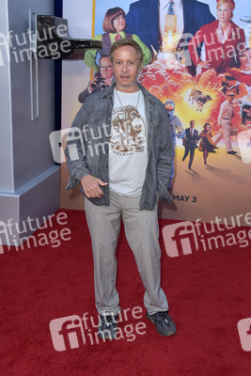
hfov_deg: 35.1
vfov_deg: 50.7
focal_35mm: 38
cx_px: 126
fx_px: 397
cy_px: 188
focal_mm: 38
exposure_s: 1/250
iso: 400
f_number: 6.3
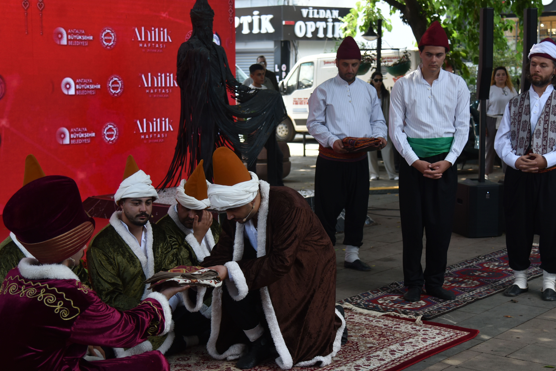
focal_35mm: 59
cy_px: 201
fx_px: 912
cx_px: 282
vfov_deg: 23.0
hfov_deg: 33.9
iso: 320
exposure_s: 1/250
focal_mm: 48
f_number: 4
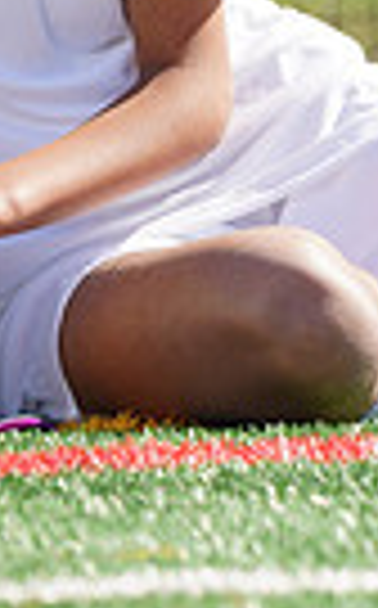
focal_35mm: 1246
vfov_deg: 1.7
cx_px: 27
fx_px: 20603
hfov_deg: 1.1
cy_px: -140
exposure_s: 1/250
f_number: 11
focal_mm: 285
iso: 200
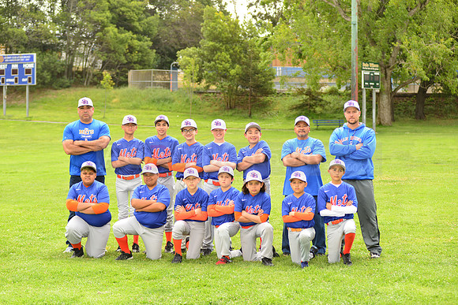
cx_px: 229
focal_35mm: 80
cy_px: 152
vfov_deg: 17.1
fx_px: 1018
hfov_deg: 25.4
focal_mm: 80
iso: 125
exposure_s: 1/250
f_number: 5
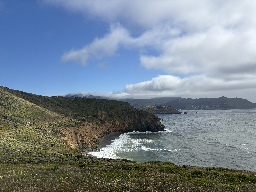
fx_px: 192
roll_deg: +1.6
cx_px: 128
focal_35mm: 26
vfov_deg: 53.1
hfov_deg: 67.3
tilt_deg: +4.7
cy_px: 96
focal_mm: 5.96
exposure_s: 1/6711
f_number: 1.6
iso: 50
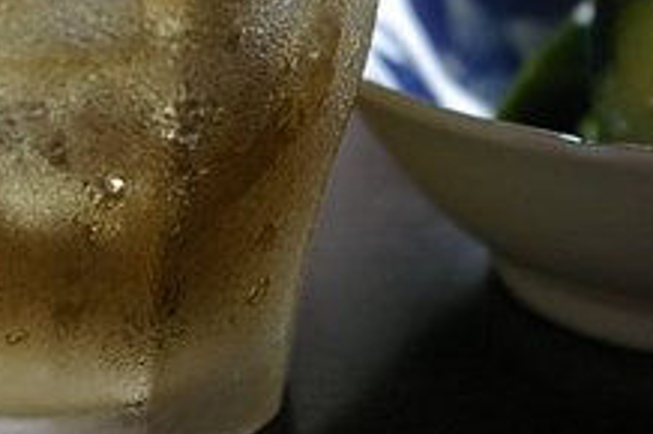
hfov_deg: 16.8
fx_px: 2211
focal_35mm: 122
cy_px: -6
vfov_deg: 11.1
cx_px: 386
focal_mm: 35
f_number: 5
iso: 800
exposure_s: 1/80
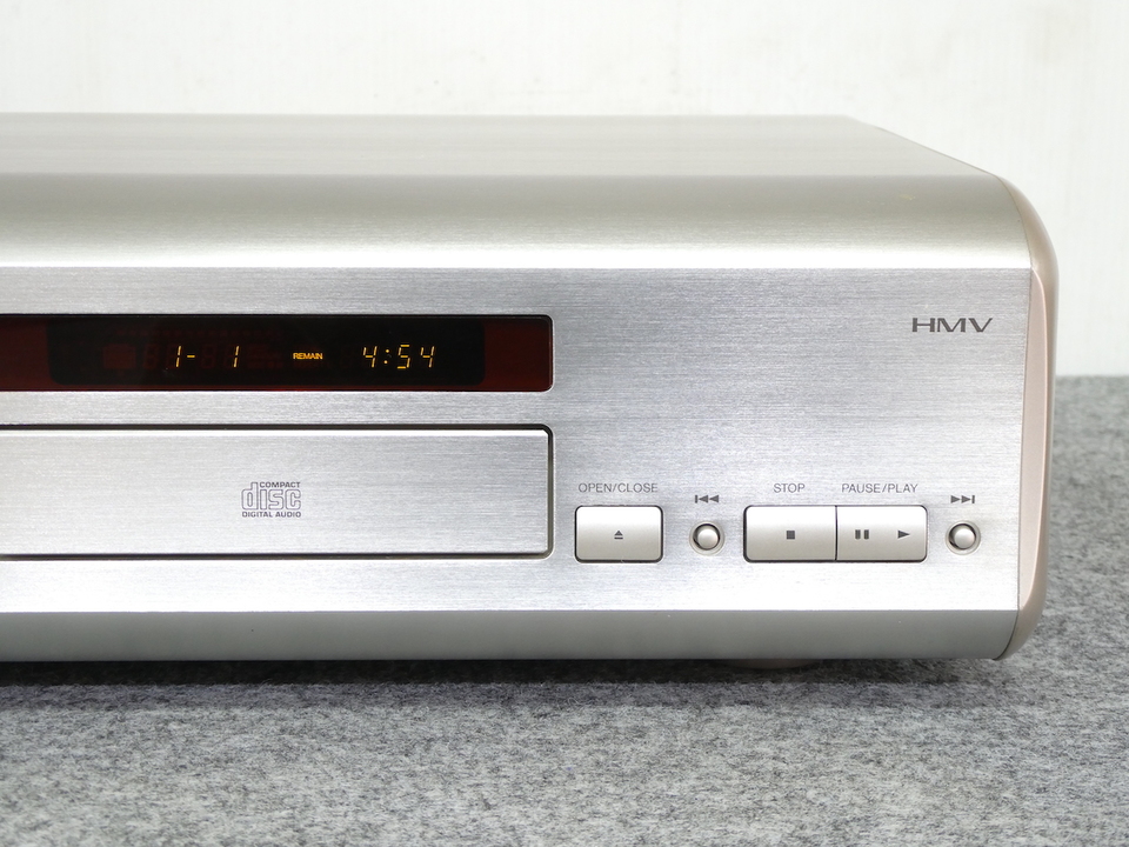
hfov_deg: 33.8
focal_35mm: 57
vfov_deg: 25.7
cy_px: 424
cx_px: 564
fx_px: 1859
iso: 200
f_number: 4.2
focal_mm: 10.3
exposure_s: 1/5
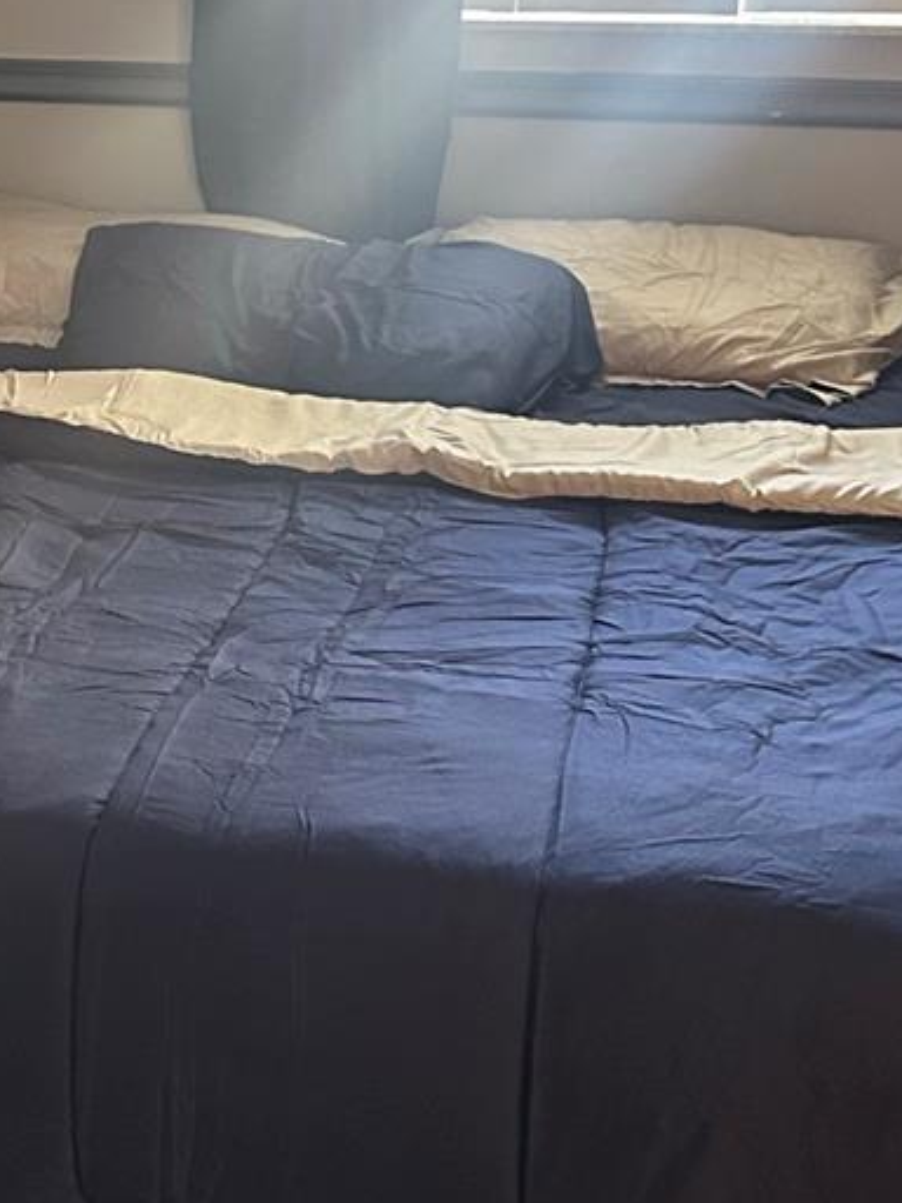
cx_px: 26
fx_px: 2502
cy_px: 399
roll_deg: +1.3
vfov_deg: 26.9
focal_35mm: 72
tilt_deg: -15.3
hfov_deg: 19.9
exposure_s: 1/40
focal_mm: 6.86
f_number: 1.78
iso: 640
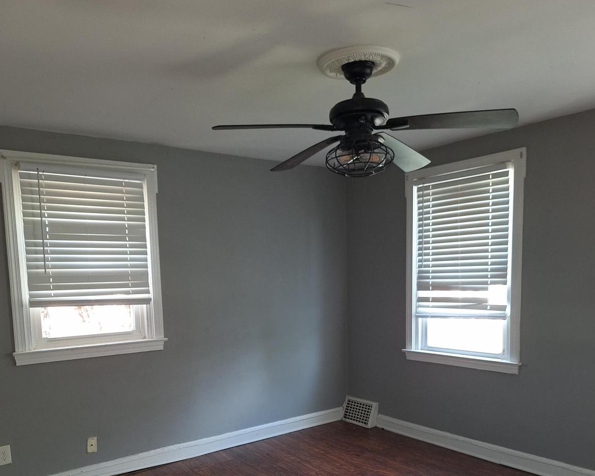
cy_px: 326
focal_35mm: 30
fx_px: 528
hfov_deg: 58.8
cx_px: 297
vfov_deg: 47.5
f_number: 1.8
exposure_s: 1/40
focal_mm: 5.54
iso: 25
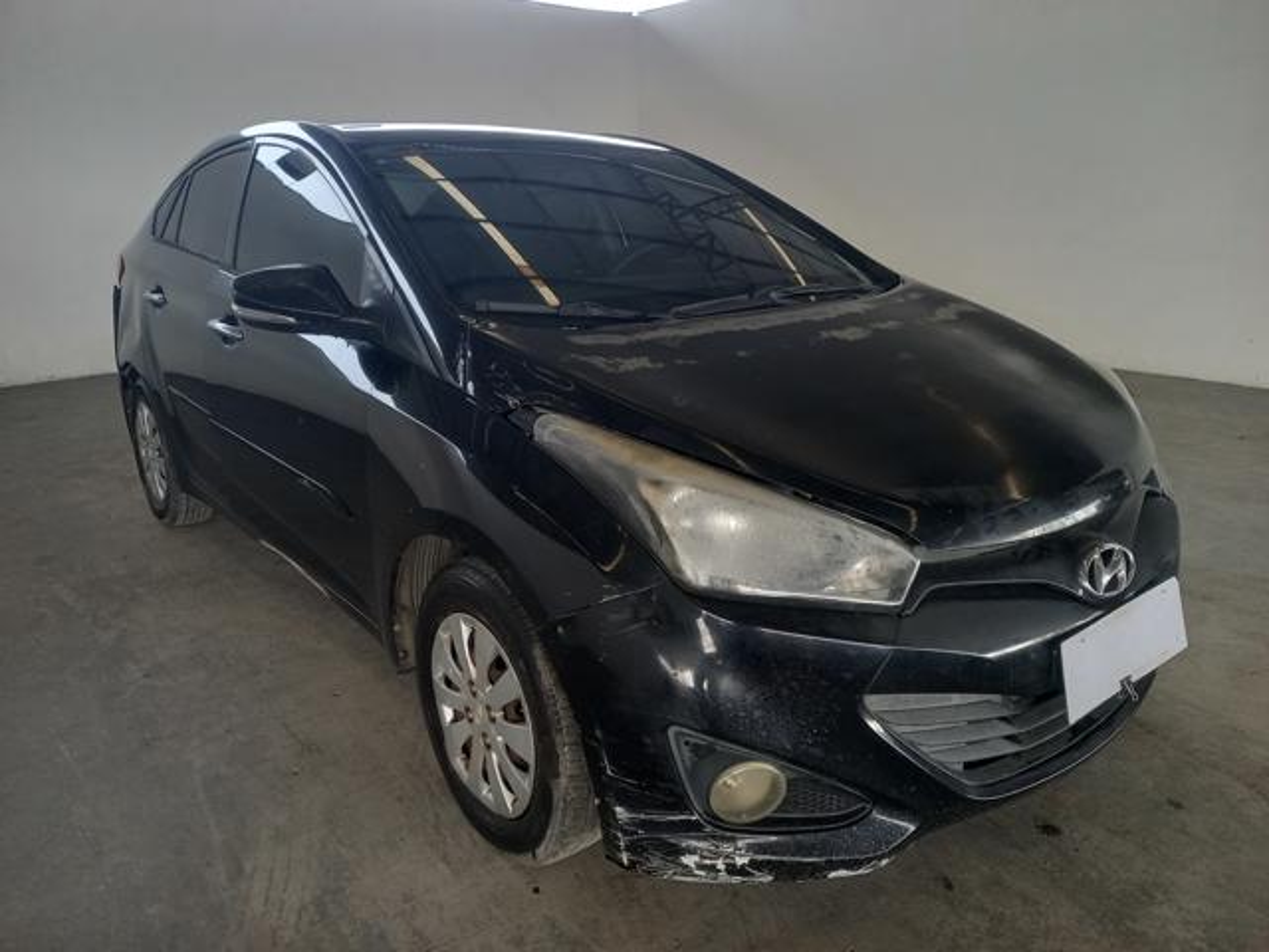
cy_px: 476
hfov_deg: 69.4
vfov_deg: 54.9
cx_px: 634
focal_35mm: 25
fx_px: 916
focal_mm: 4.6
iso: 200
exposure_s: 1/30
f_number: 2
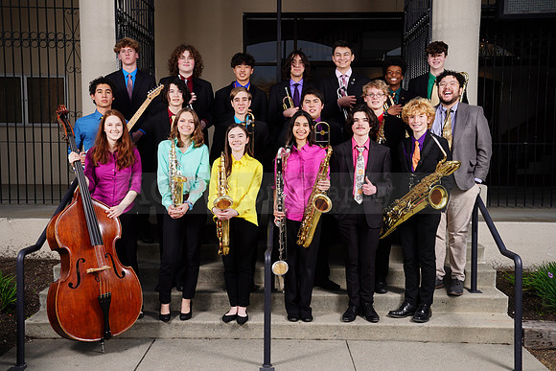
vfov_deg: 33.4
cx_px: 278
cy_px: 186
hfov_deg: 48.4
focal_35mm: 40
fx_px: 618
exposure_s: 1/200
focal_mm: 40
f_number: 6.3
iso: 100
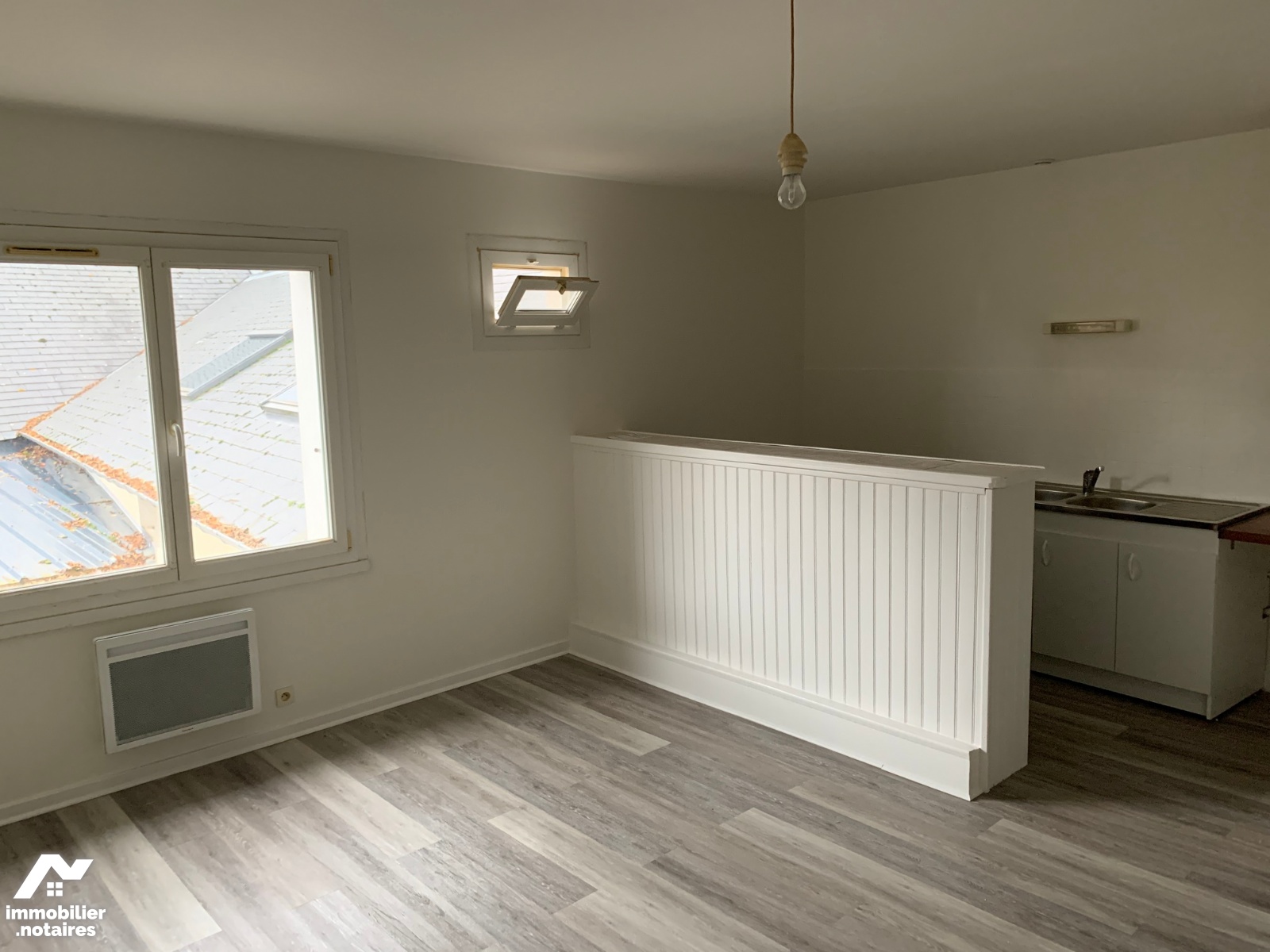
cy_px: 476
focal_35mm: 26
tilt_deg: -9.3
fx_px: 954
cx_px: 635
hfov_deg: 67.3
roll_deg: +1.7
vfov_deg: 53.1
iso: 400
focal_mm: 4.25
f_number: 1.8
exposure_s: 1/41
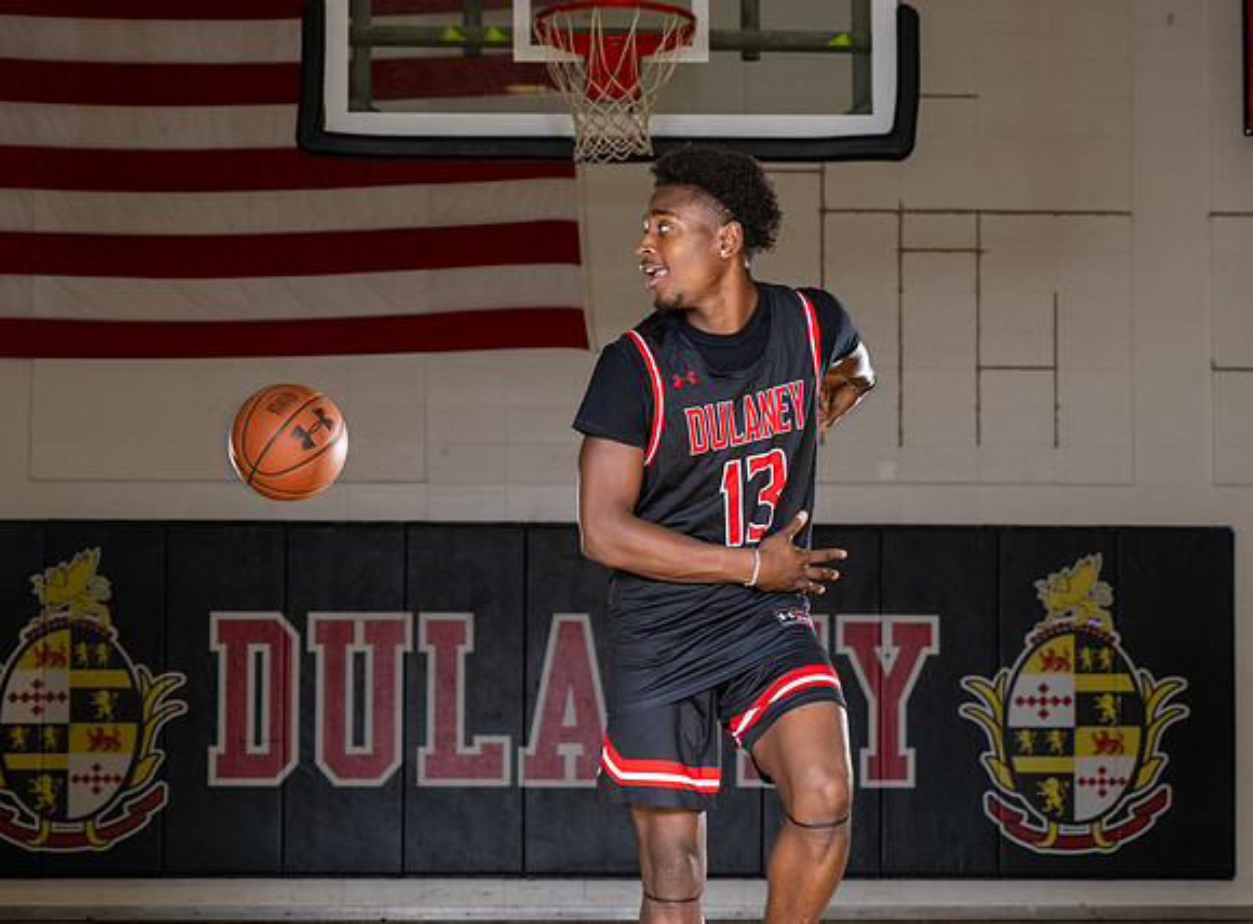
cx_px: 694
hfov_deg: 22.4
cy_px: 515
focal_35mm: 88
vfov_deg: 16.6
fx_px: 3170
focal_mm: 70
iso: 400
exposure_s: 1/100
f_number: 7.1
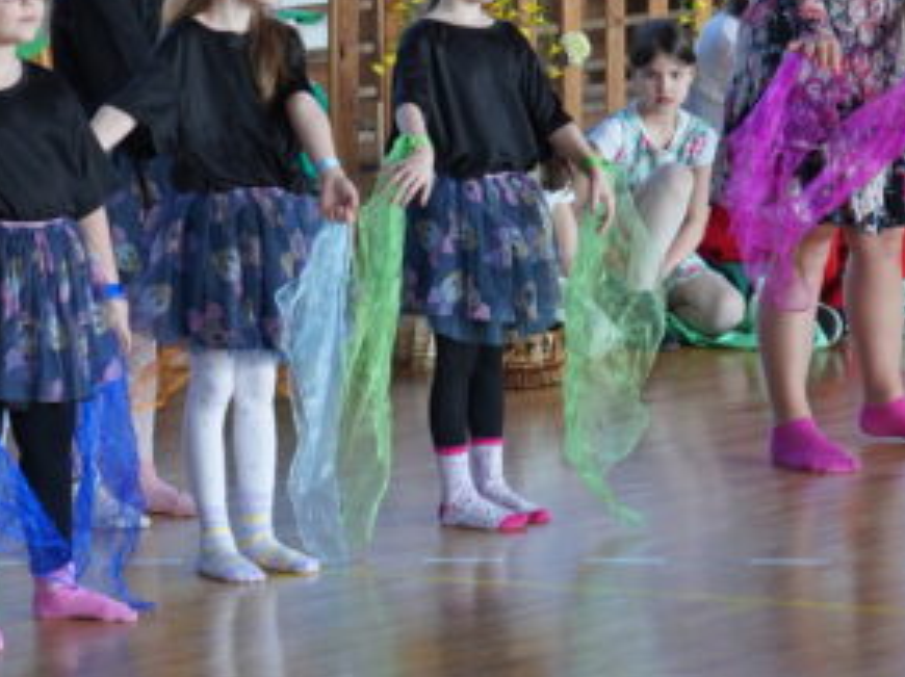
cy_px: 178
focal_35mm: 187
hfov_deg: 10.5
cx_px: 115
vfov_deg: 7.9
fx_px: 4885
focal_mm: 63
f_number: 4
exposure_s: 1/160
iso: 800
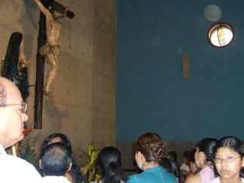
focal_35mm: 43
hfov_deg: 43.9
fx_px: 303
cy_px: 92
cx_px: 127
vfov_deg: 33.6
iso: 200
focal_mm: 5.8
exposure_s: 1/45
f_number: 2.8
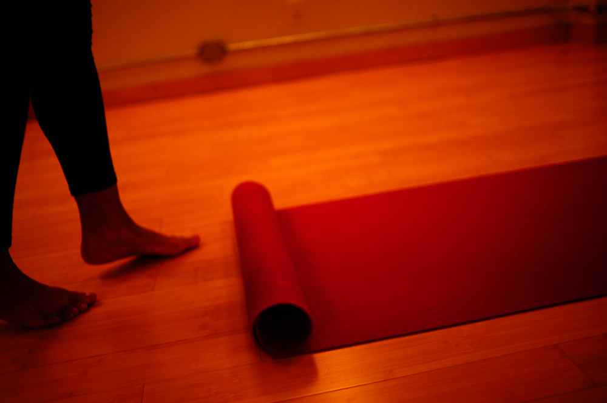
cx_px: 304
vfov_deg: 37.8
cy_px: 202
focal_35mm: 35
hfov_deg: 54.5
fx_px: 590
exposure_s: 1/125
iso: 1600
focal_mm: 35
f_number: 2
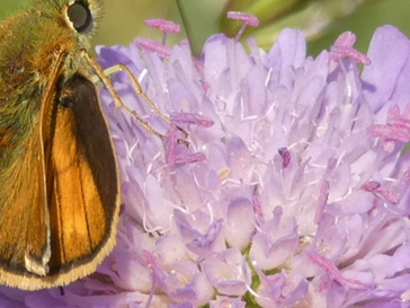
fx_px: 4276
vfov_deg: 4.1
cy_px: 187
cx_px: 126
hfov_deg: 5.5
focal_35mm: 361
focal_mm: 27.5
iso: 80
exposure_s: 1/160
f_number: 5.4
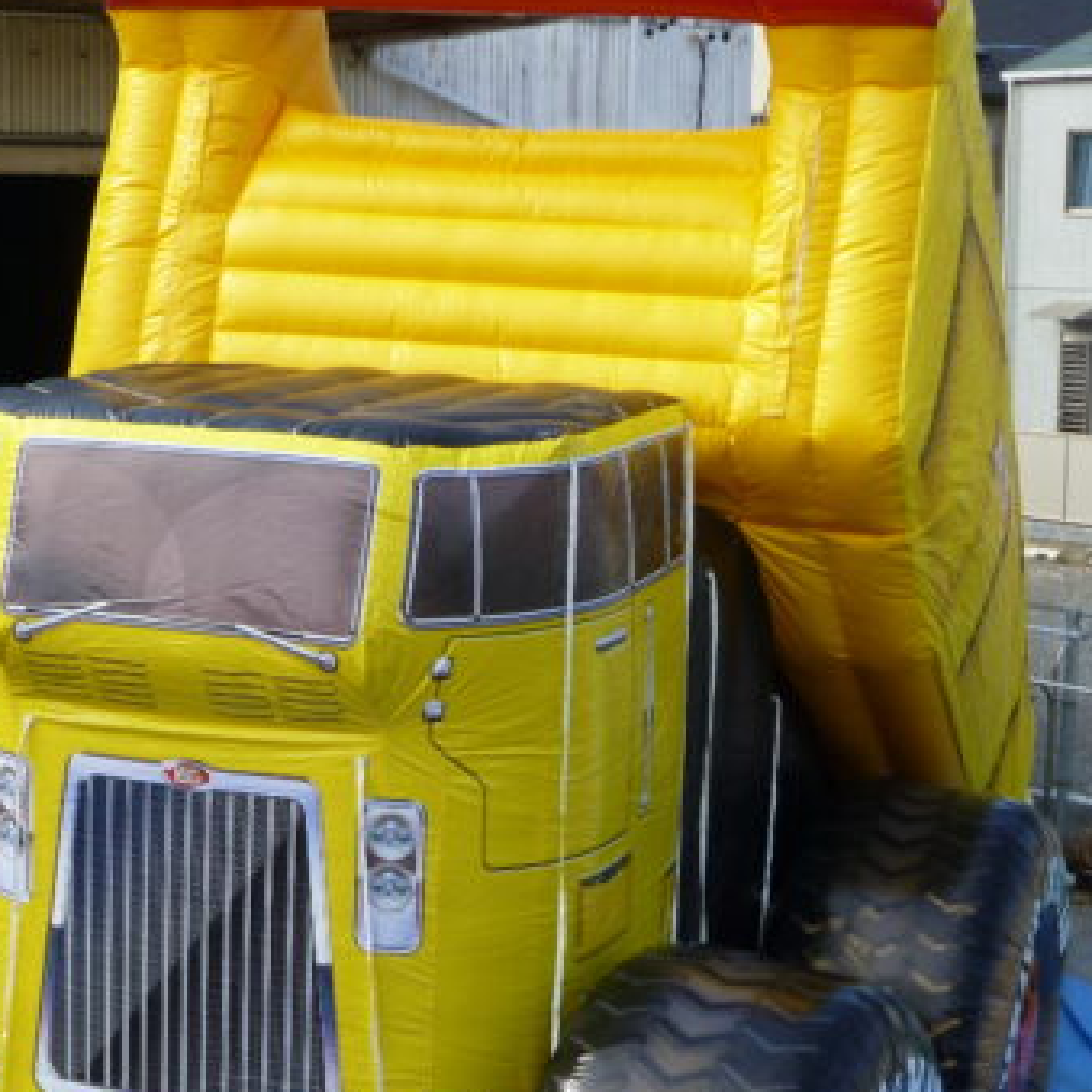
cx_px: 390
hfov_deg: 21.1
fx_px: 2927
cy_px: 728
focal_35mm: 82
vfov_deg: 21.1
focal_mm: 7.2
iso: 80
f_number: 4
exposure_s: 1/250
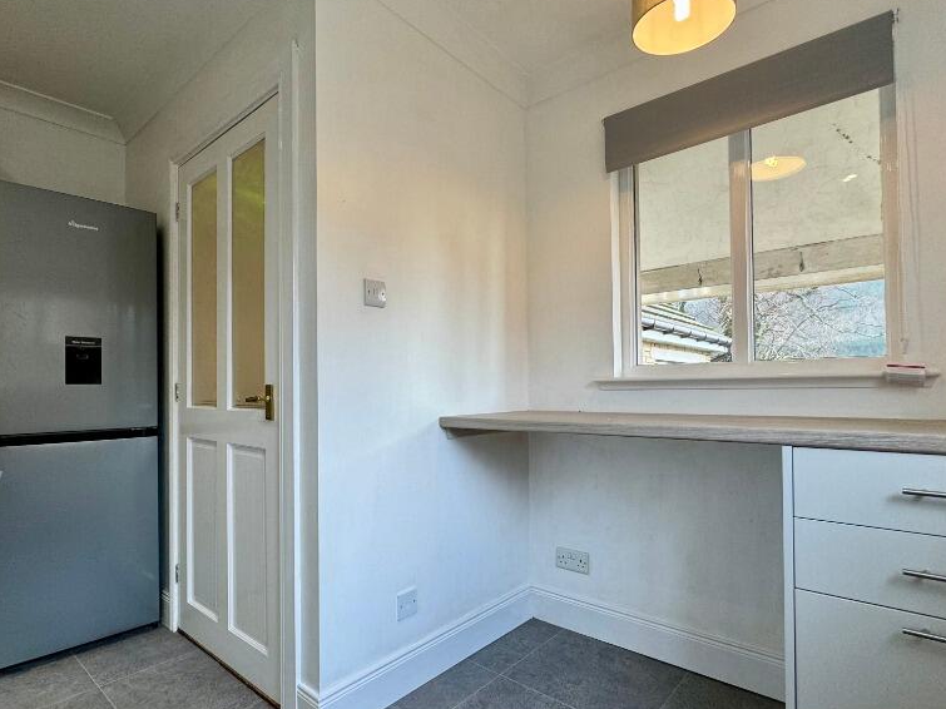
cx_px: 437
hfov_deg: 84.5
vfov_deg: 68.6
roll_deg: +0.6
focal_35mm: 19
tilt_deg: +1.4
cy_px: 382
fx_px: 519
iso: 64
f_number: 2.2
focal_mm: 2.22
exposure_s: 1/100
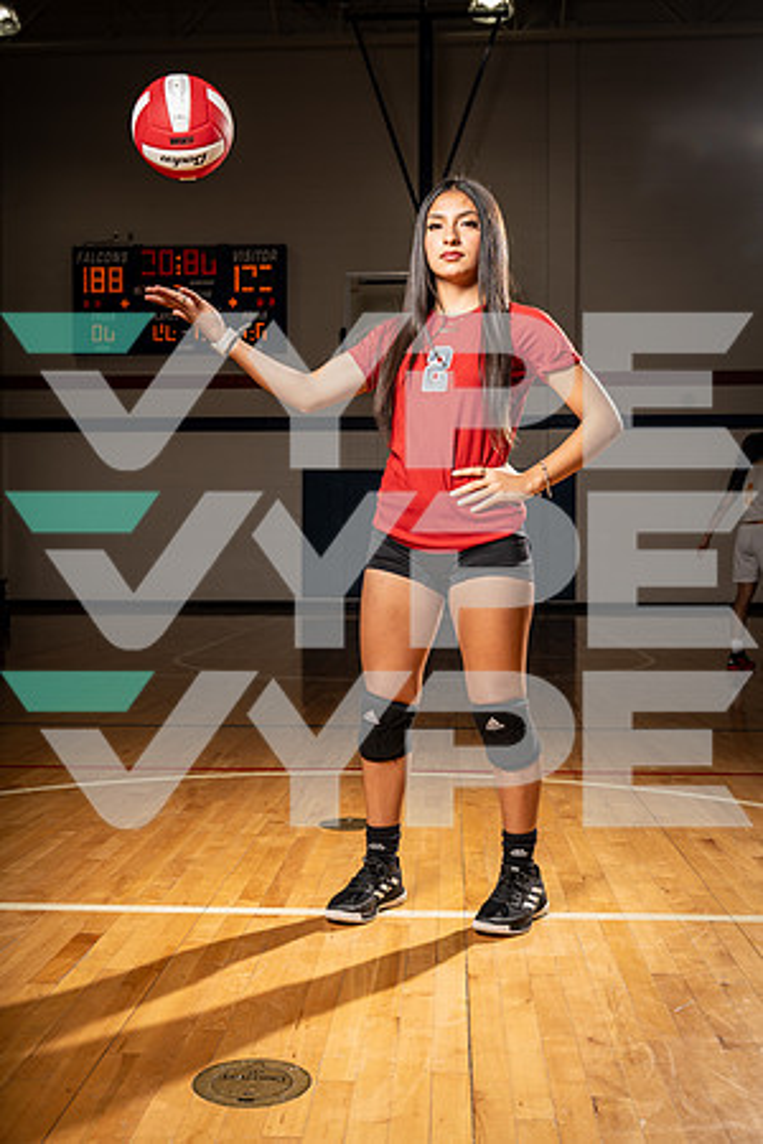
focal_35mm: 39
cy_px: 572
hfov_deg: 34.2
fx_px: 1240
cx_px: 382
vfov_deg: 49.6
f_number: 5.6
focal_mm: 39
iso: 125
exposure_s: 1/250
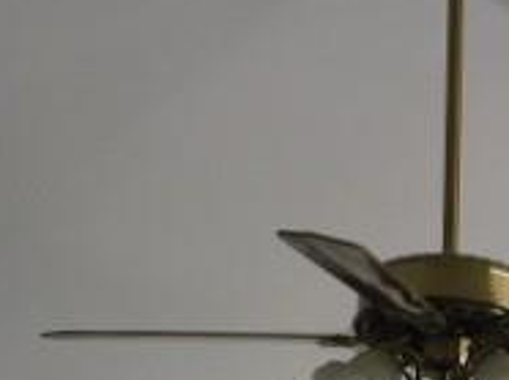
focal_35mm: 124
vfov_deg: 11.7
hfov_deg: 15.4
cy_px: 465
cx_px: 599
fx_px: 1821
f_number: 3.5
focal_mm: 6.3
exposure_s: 1/30
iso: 140
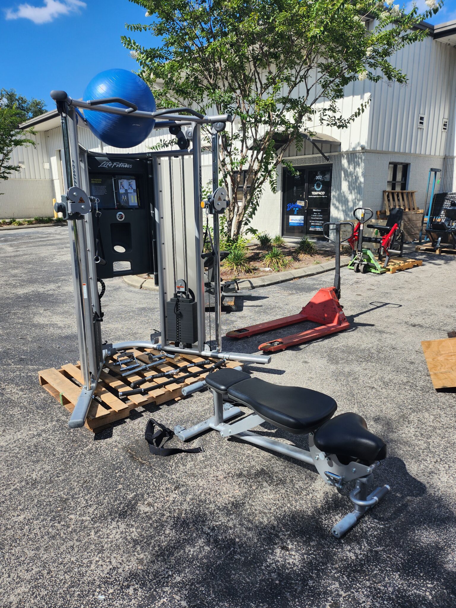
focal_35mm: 24
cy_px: 304
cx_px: 228
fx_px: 422
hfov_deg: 56.8
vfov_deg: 71.6
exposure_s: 1/2404
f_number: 1.8
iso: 50
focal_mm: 5
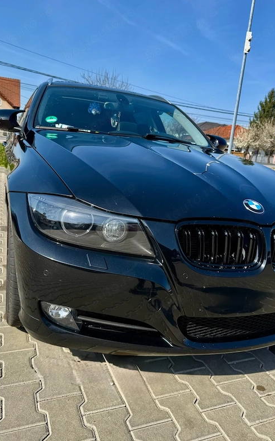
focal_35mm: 26
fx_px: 312
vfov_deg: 70.4
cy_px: 225
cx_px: 127
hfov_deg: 47.5
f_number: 1.78
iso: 80
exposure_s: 1/2525
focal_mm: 6.76
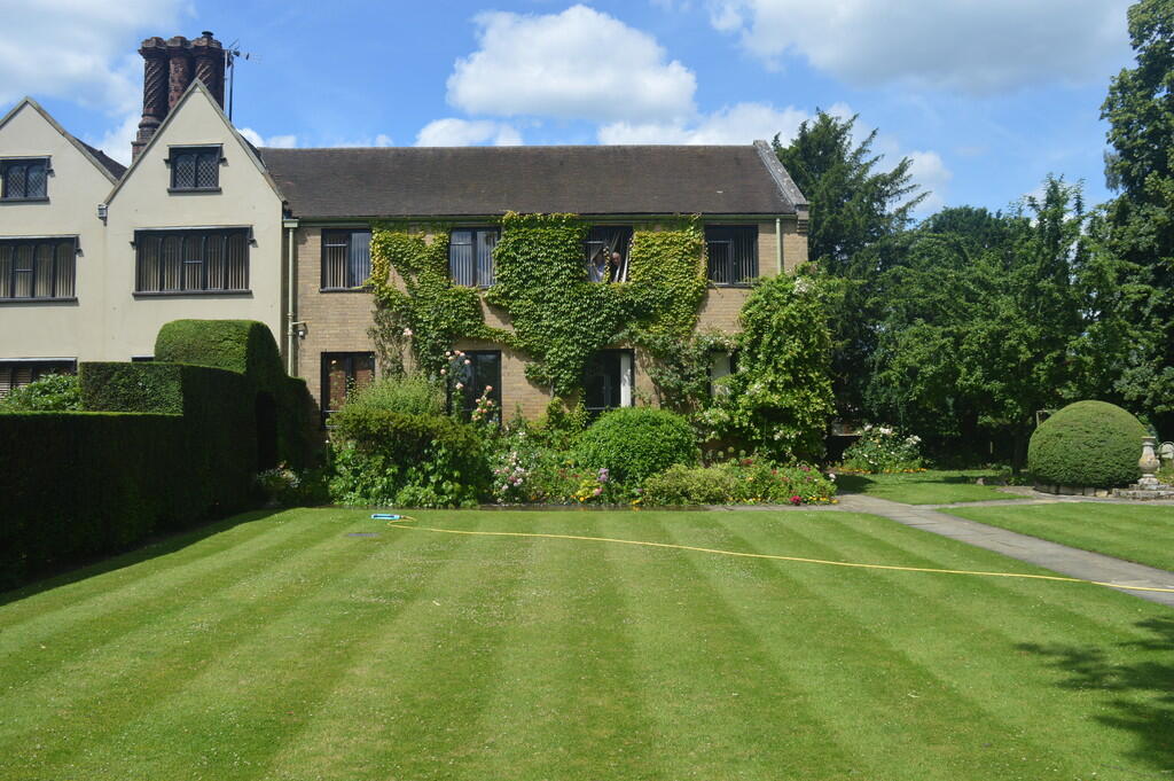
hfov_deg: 67.4
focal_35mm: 27
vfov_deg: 47.9
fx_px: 880
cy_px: 390
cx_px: 587
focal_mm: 18
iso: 100
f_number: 8
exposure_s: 1/250
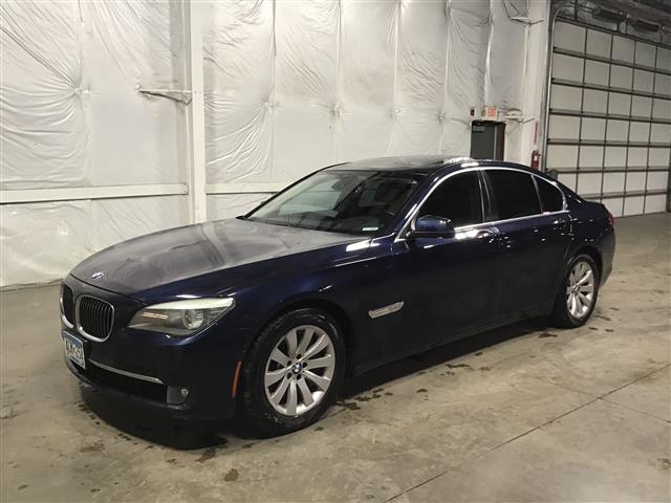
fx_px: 601
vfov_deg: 45.4
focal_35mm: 31
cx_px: 336
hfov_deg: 58.4
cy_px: 252
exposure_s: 1/30
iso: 64
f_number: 2.4
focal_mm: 3.3
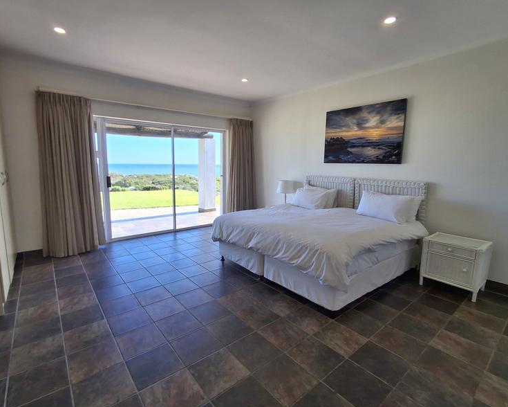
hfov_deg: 89.6
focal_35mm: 17
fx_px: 256
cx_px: 242
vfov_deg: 77.0
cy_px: 202
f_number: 2.2
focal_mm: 1.64
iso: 40
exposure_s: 1/208
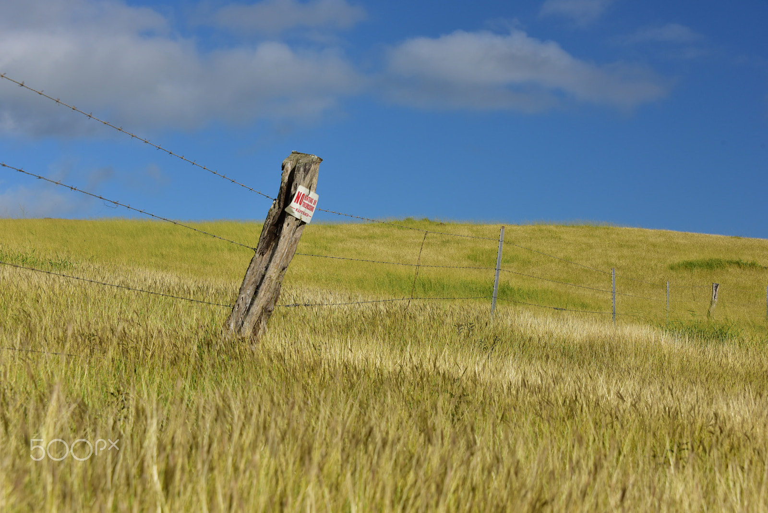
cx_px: 384
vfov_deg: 20.9
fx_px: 1387
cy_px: 256
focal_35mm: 65
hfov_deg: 30.9
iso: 250
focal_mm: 65
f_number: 10
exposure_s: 1/400
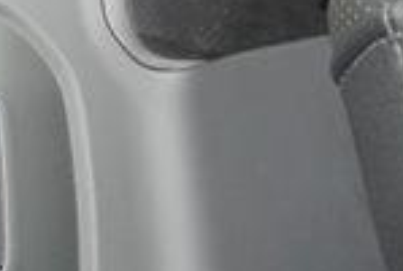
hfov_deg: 17.3
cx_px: -252
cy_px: -43
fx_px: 1155
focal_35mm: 103
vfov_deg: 13.0
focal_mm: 16
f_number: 4
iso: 2000
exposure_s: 1/800
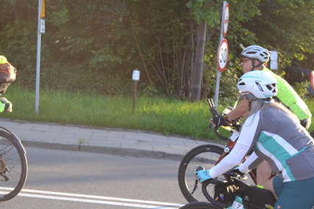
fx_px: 794
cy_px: 76
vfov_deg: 15.0
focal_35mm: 91
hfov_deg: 22.4
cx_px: 137
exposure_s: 1/500
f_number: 4.5
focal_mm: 30
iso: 800
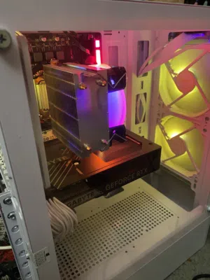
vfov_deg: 67.3
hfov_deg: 53.1
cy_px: 140
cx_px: 105
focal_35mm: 26
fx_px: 210
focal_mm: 4.25
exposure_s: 1/33
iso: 640
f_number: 1.8
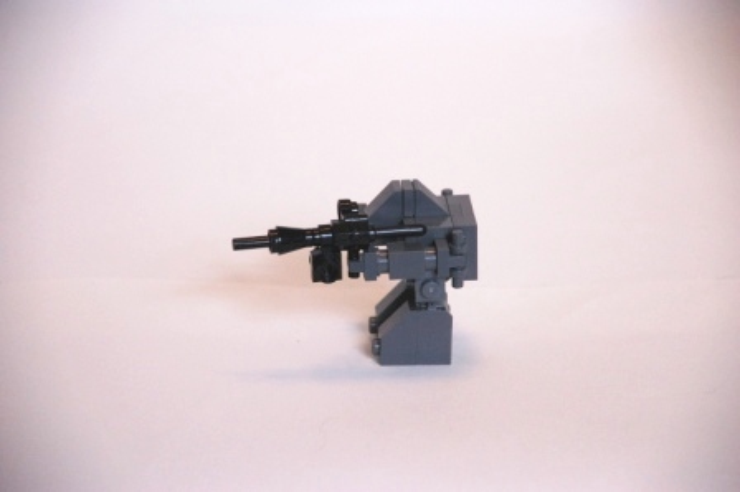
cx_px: 370
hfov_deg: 10.2
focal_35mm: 202
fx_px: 4159
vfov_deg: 6.8
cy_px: 246
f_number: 5.6
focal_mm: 135
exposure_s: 1/125
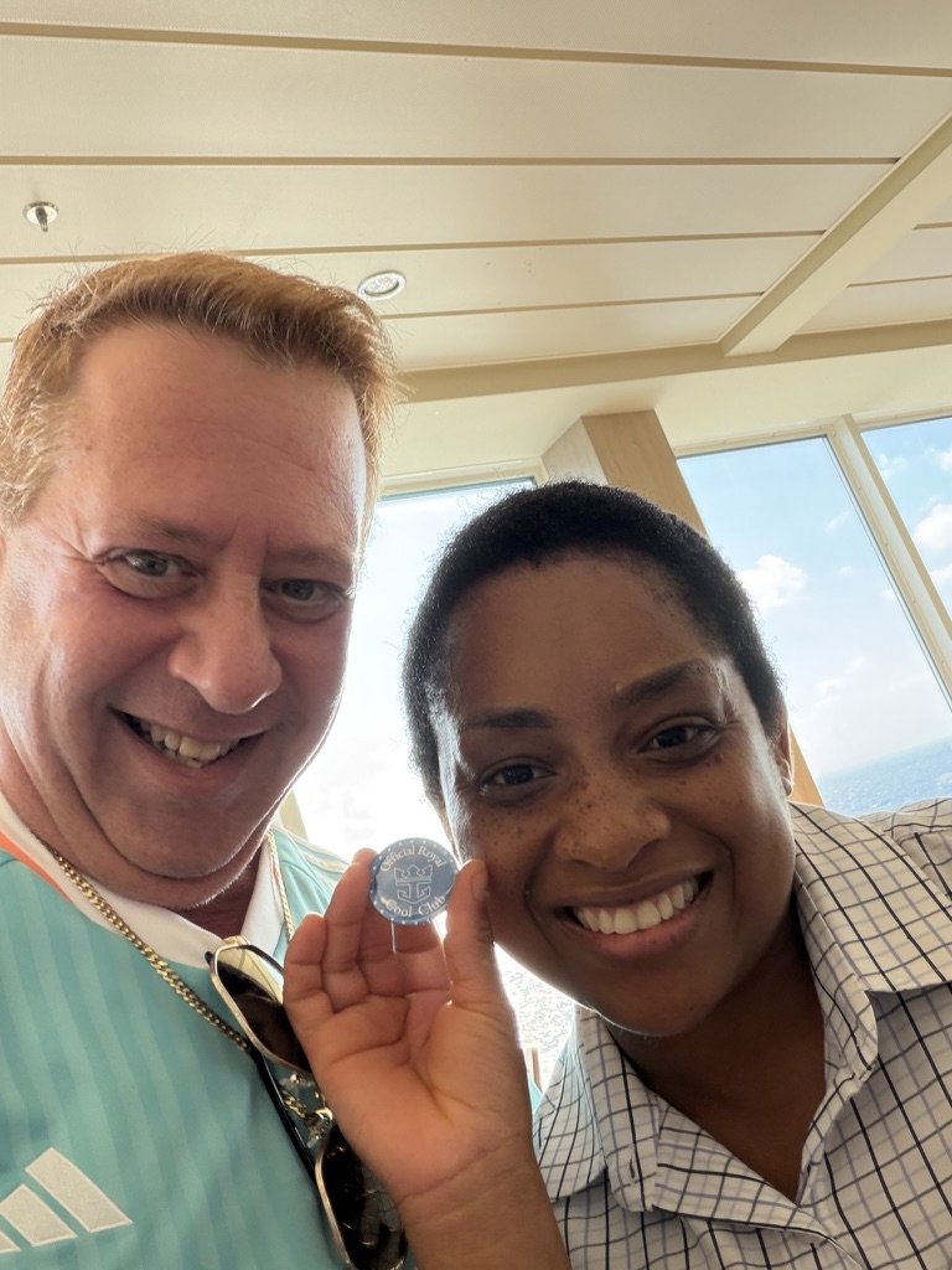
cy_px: 635
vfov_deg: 60.0
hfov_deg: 46.8
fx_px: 1100
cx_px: 476
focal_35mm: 30
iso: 80
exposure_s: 1/131
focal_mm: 2.71
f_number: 1.9
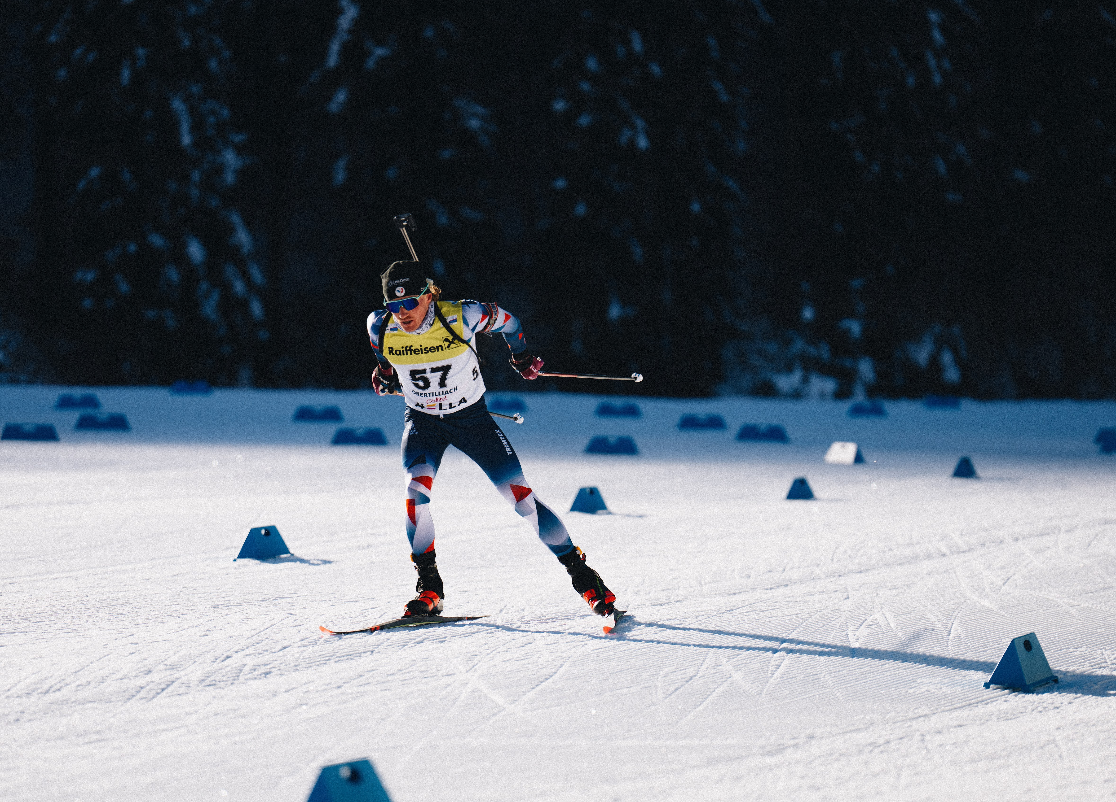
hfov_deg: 9.5
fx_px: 6709
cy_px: 401
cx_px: 533
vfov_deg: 6.8
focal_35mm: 211
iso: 200
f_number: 2.8
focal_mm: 200
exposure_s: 1/8000
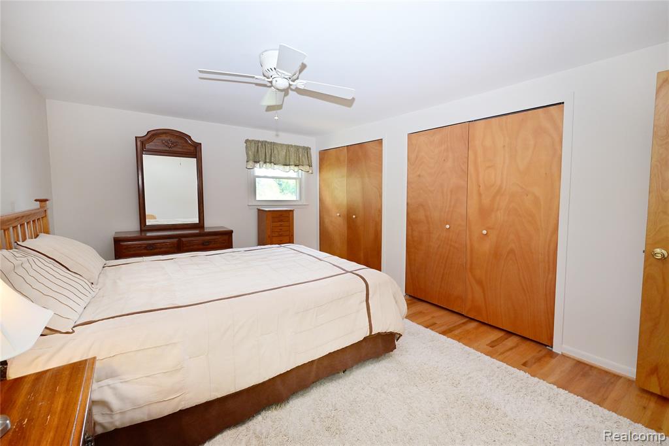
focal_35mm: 14
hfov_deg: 104.3
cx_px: 334
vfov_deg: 81.2
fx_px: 260
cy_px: 223
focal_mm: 14
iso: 1250
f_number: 9
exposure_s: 1/60
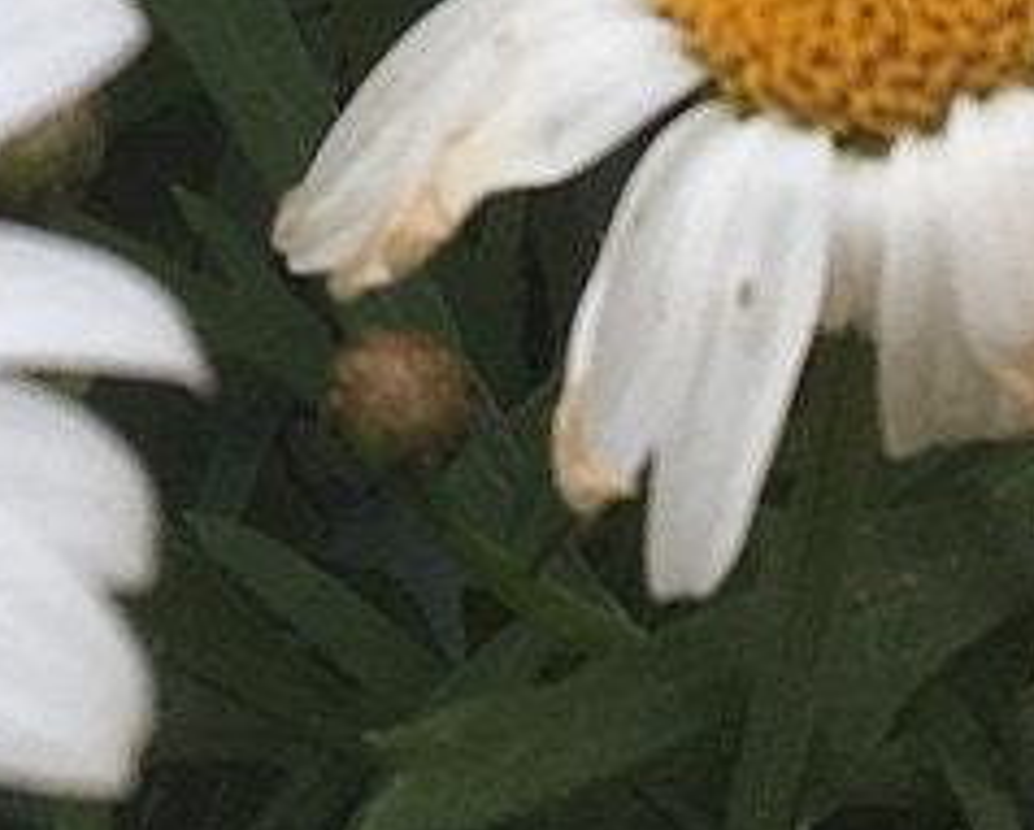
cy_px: -852
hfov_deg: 10.0
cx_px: -196
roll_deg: -3.8
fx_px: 5822
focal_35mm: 190
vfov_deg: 7.8
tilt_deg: -34.7
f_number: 2.2
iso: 25
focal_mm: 4.15
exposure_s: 1/176
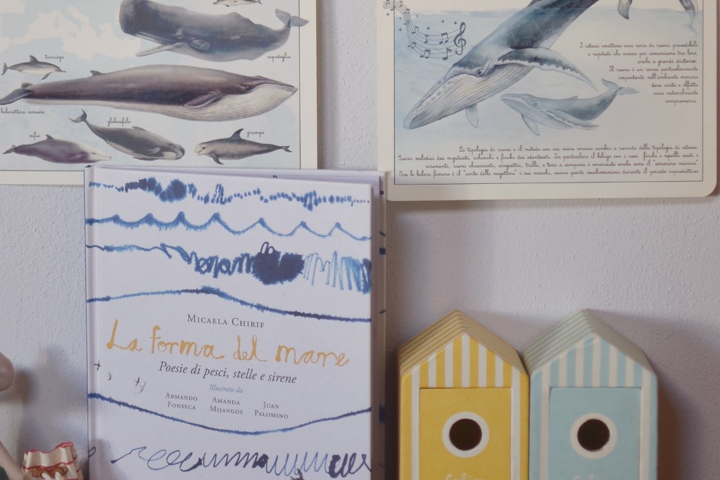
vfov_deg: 16.2
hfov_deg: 24.8
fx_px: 1636
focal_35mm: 82
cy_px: -53
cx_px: 365
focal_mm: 35
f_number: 1.8
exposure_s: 1/100
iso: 220
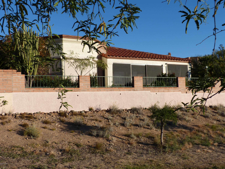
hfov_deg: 42.9
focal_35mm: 44
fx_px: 286
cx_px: 112
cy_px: 84
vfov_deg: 32.9
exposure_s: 1/800
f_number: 4
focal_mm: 7.8
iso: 100
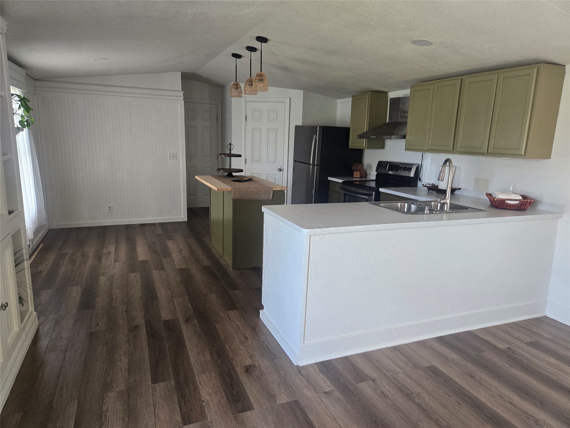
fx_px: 379
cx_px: 285
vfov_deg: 58.9
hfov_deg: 73.9
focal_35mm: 23
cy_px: 214
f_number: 1.8
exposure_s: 1/120
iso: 250
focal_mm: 5.4
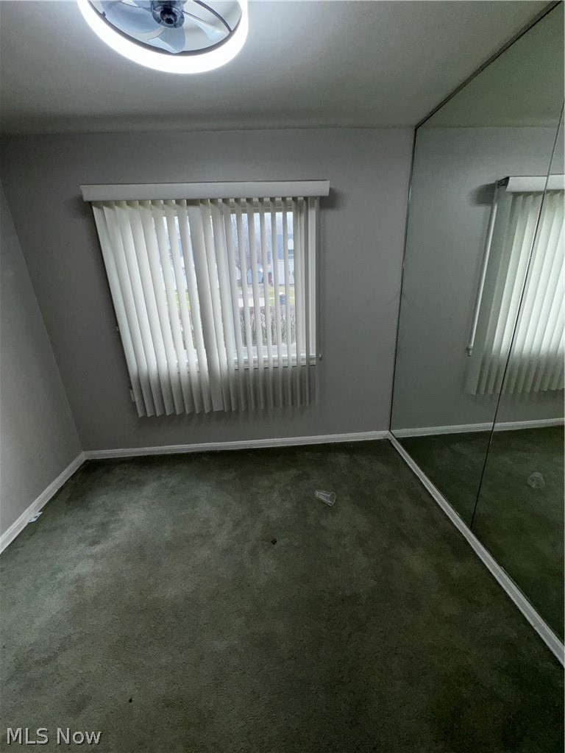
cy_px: 376
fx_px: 305
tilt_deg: -19.5
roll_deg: +3.0
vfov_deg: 102.1
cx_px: 282
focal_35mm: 14
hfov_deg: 85.7
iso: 50
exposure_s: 1/122
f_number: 2.2
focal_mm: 2.22
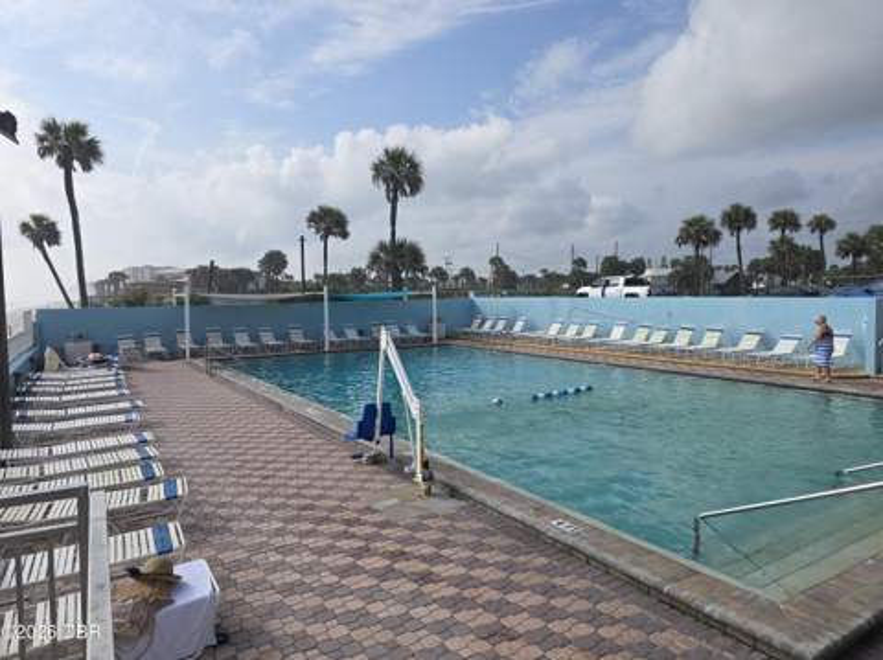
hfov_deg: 74.0
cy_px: 330
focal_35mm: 23
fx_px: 586
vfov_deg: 58.8
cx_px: 442
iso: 12
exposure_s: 1/1232
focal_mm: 6.3
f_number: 1.7
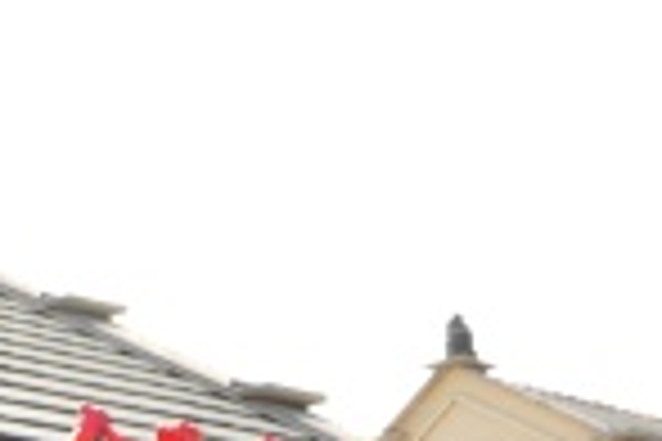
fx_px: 2390
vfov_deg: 10.0
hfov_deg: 13.3
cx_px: -716
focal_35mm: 130
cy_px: 758
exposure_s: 1/200
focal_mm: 29
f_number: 7.1
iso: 100
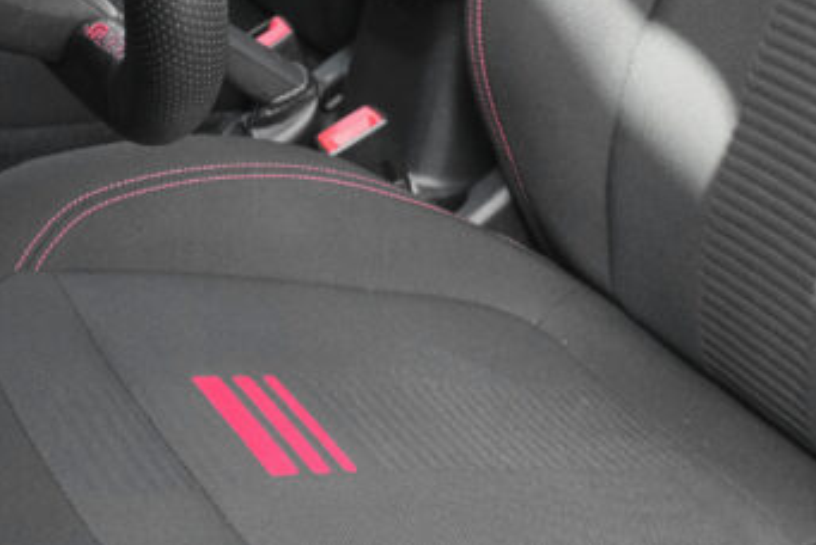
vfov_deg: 16.7
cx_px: 337
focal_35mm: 75
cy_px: -247
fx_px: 1701
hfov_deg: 26.9
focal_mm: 16.6
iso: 2000
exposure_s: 1/100
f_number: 9
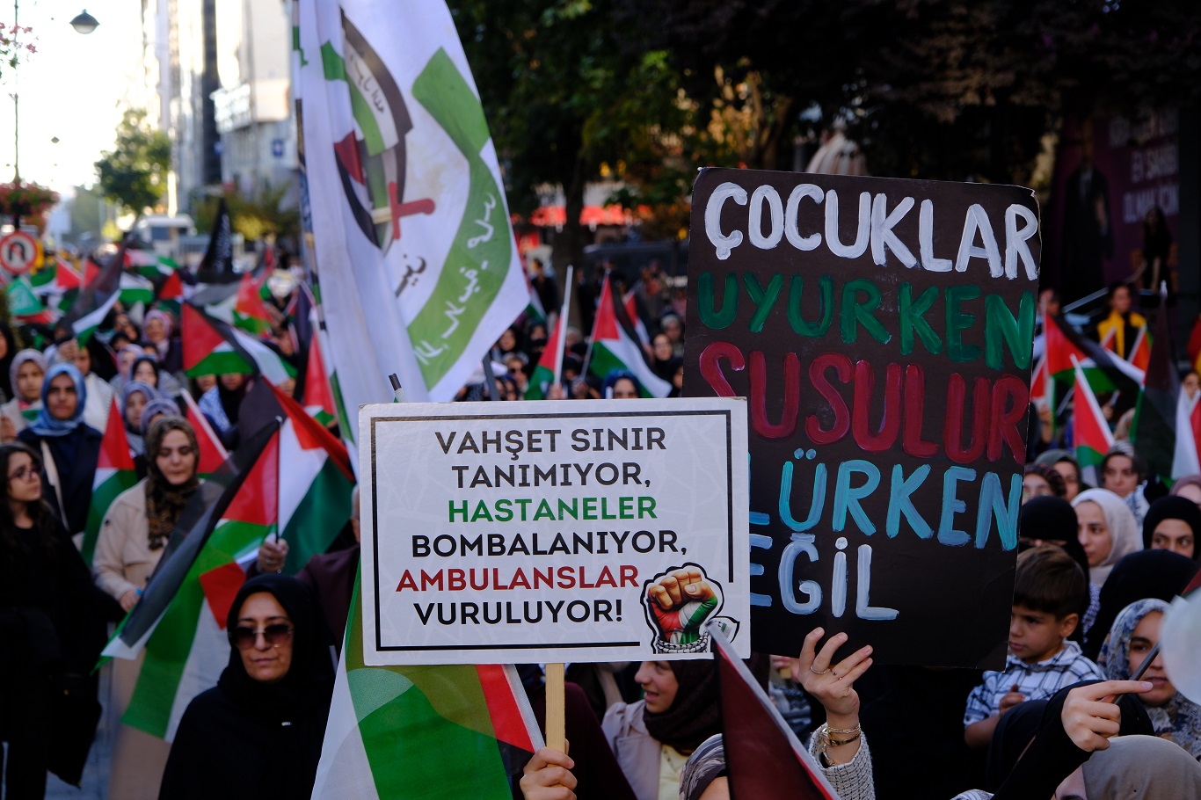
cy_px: 400
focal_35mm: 76
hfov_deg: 26.7
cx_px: 600
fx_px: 2535
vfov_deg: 17.9
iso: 400
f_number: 4.5
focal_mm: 50.5
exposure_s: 1/250
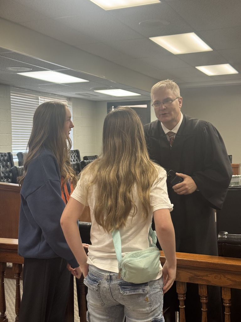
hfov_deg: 30.3
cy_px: 161
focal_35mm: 48
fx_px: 446
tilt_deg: -4.0
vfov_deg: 39.7
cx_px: 120
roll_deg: +1.3
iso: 100
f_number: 1.78
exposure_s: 1/60
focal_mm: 6.76
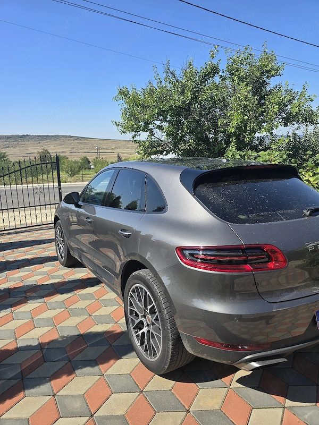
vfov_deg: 73.9
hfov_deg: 58.9
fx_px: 283
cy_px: 212
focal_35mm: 23
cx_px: 160
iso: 12
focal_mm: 6.3
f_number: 1.7
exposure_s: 1/526
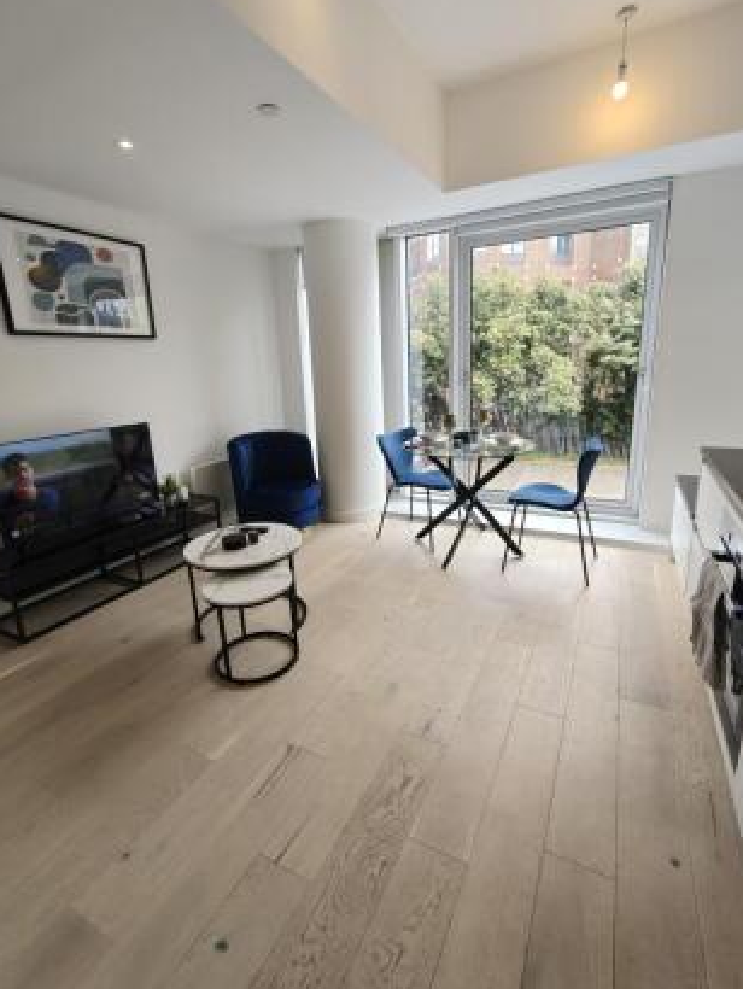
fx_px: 457
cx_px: 374
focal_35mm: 16
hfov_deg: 78.2
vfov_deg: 94.4
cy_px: 476
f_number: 2
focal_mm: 2.3
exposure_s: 1/100
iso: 80
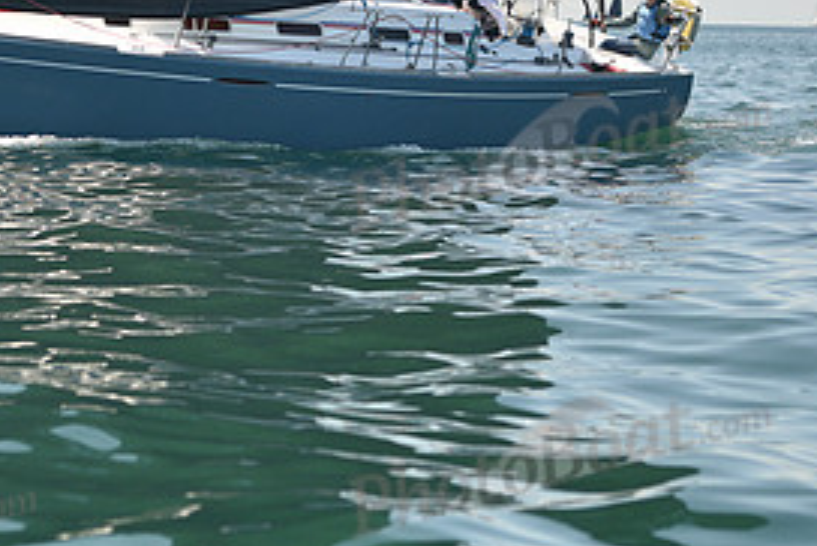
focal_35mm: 149
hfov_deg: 13.7
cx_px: 195
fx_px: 3385
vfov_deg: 9.2
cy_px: 40
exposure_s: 1/800
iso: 250
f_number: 3.5
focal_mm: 70
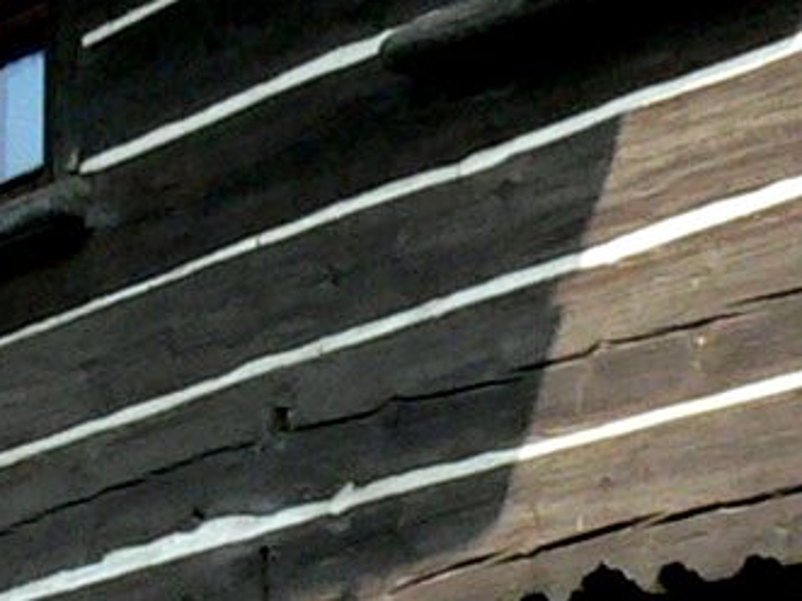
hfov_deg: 8.9
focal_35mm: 223
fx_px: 5165
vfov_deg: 6.6
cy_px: 526
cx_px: 417
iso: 200
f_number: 8
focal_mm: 6
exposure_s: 1/125
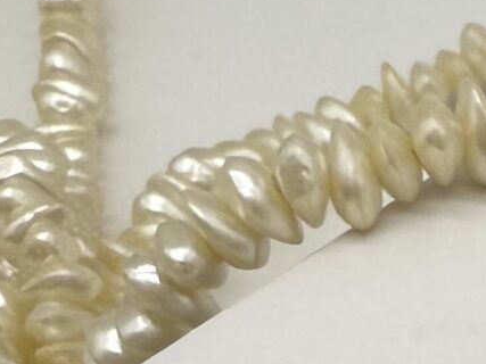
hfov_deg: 12.3
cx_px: 945
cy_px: 857
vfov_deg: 9.3
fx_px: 2021
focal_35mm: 144
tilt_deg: -58.6
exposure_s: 1/387
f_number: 2.2
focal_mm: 2.22
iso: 40
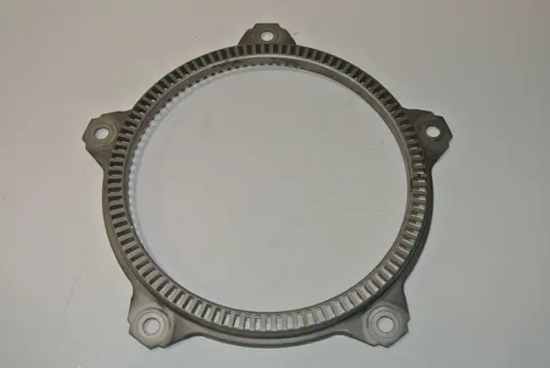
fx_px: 688
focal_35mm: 45
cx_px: 275
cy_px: 184
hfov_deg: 43.6
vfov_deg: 29.9
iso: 200
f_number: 4.5
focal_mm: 16.9
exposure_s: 1/60
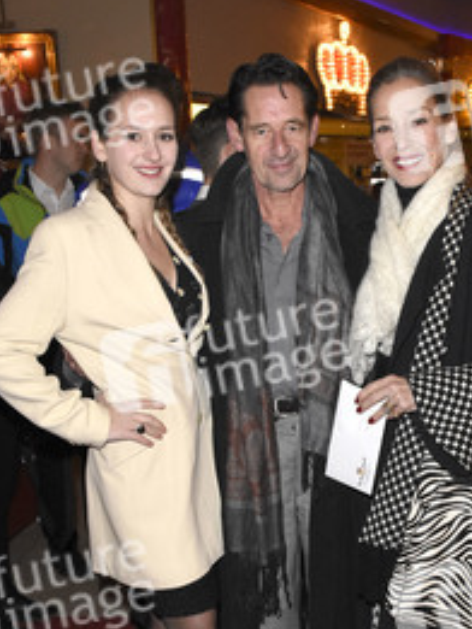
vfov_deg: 36.7
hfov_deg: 28.6
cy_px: 477
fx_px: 922
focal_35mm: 51
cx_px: 294
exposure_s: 1/125
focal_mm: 23
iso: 2500
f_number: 6.3
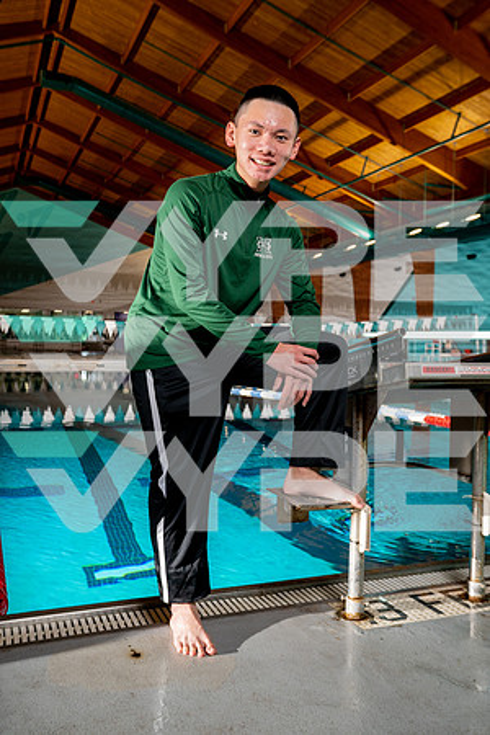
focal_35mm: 33
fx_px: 674
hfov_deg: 40.0
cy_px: 368
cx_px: 245
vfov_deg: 57.2
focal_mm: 33
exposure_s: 1/250
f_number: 5.6
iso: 500
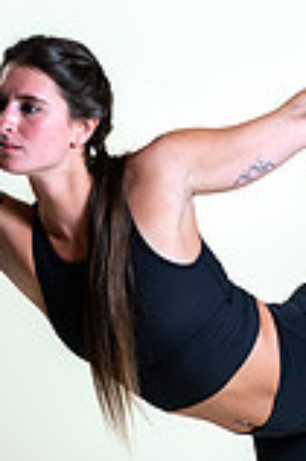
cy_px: 274
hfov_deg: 5.7
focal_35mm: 242
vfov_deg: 8.5
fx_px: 3092
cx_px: 163
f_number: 4.5
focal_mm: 85
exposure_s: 1/160
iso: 320
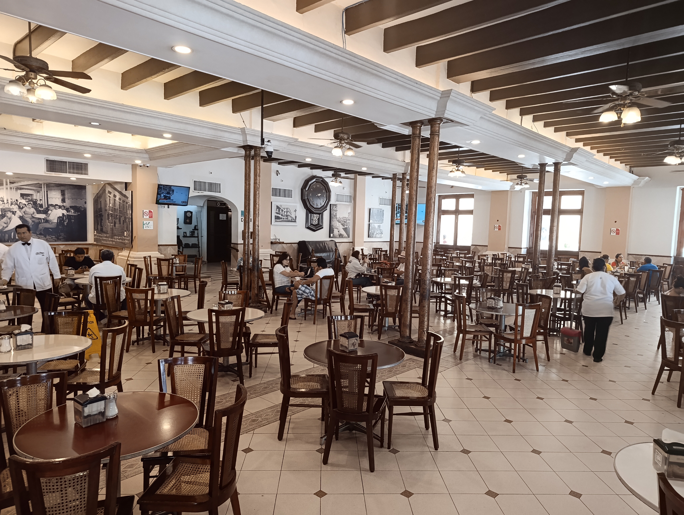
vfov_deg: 59.0
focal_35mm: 23
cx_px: 342
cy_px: 258
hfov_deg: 73.8
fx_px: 455
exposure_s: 1/120
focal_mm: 6.11
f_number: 1.7
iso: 1000
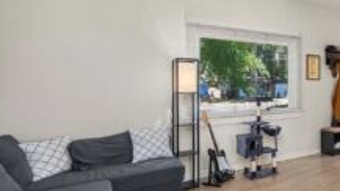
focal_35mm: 27
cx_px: 301
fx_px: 243
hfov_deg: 60.2
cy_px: 103
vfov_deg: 42.9
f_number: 7.1
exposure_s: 1/60
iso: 400
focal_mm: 14
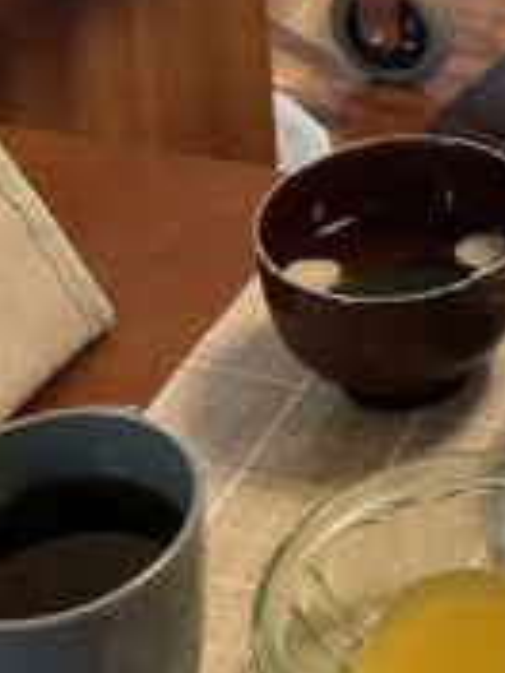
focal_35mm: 99
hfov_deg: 13.9
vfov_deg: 18.5
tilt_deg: -25.0
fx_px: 1926
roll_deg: -2.6
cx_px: 796
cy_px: -191
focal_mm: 3
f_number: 1.8
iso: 125
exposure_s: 1/60
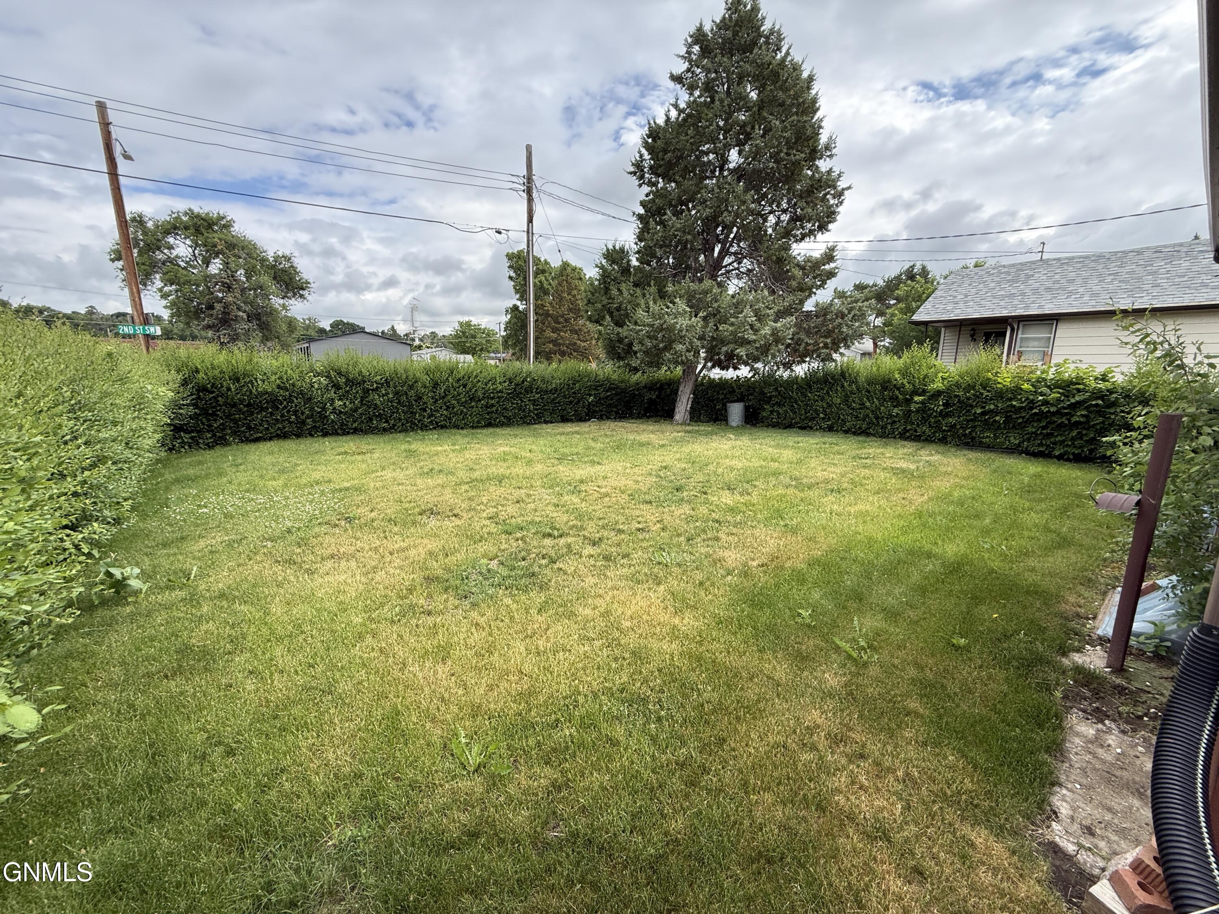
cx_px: 610
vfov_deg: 85.7
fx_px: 493
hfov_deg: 102.1
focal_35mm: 14
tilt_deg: -10.8
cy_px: 457
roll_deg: -0.2
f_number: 2.2
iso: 50
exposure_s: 1/809
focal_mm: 2.22
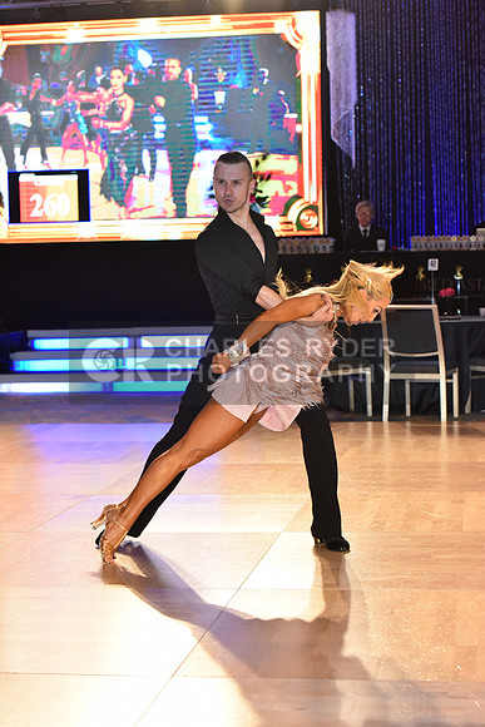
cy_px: 364
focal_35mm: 70
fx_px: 1414
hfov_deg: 19.5
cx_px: 242
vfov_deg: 28.8
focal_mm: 70
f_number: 5
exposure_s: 1/250
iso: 2000
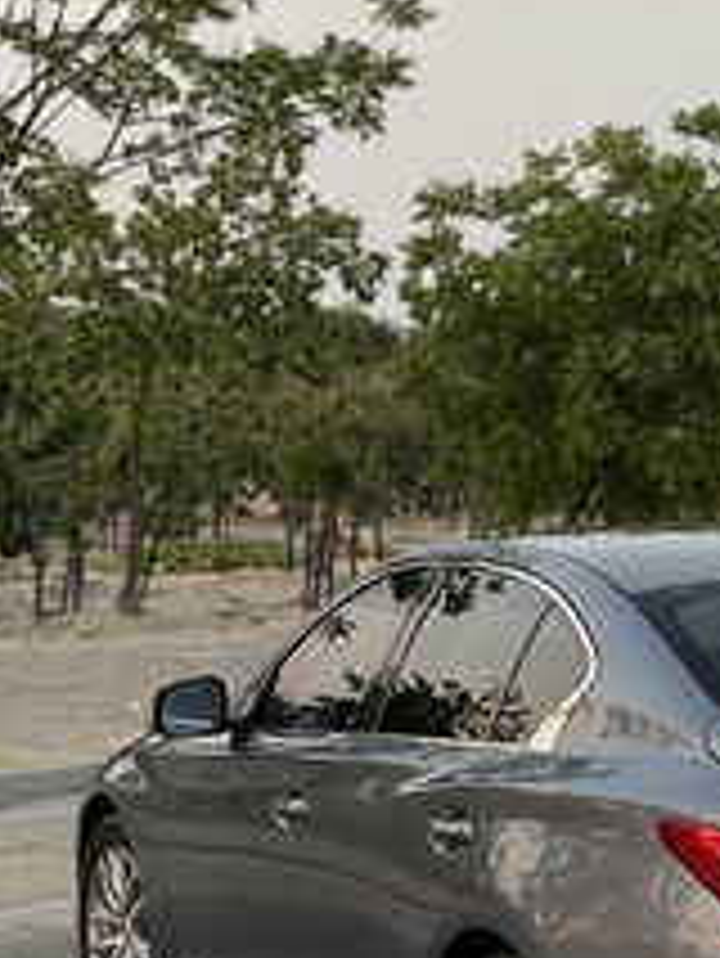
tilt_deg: -0.9
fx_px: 2854
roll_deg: +0.2
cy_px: 466
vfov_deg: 19.1
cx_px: 767
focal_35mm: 103
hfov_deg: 14.1
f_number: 1.78
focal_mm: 6.76
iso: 50
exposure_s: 1/150
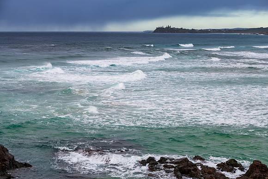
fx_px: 527
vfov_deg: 19.3
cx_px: 134
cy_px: 90
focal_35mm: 71
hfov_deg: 28.5
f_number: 7.1
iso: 400
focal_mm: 70
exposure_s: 1/640
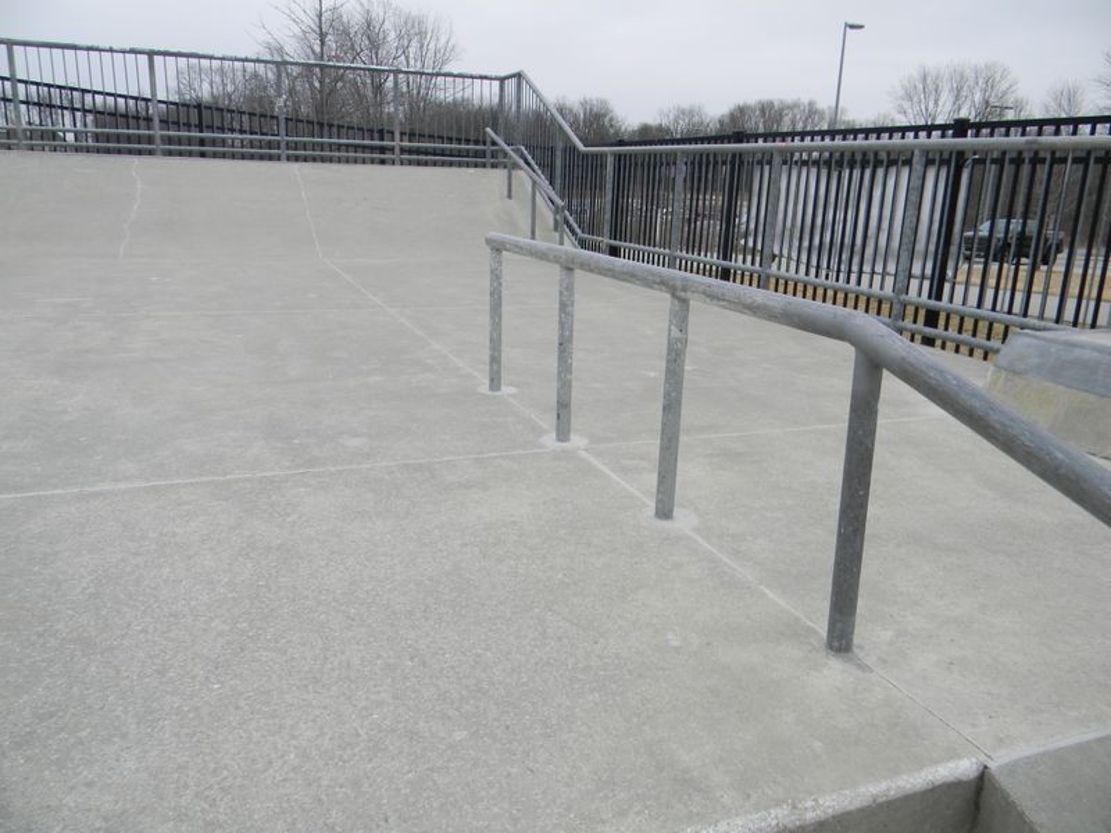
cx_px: 556
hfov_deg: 63.4
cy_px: 416
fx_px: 899
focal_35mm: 28
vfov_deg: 49.7
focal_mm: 5
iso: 80
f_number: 3.5
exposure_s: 1/378
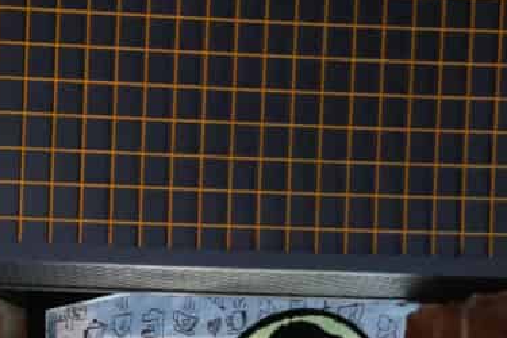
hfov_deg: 11.3
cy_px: 679
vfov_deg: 9.1
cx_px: -822
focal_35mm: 142
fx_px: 2000
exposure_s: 1/160
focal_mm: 26
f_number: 2.8
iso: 3200
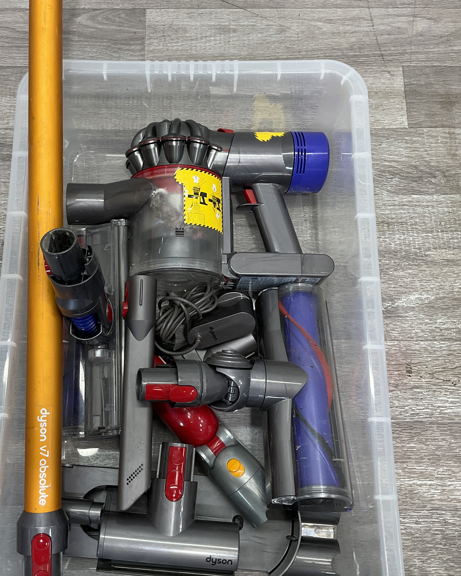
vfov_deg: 47.9
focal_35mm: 38
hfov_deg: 39.0
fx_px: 648
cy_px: 277
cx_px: 188
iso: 50
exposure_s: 1/100
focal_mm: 3
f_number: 1.8
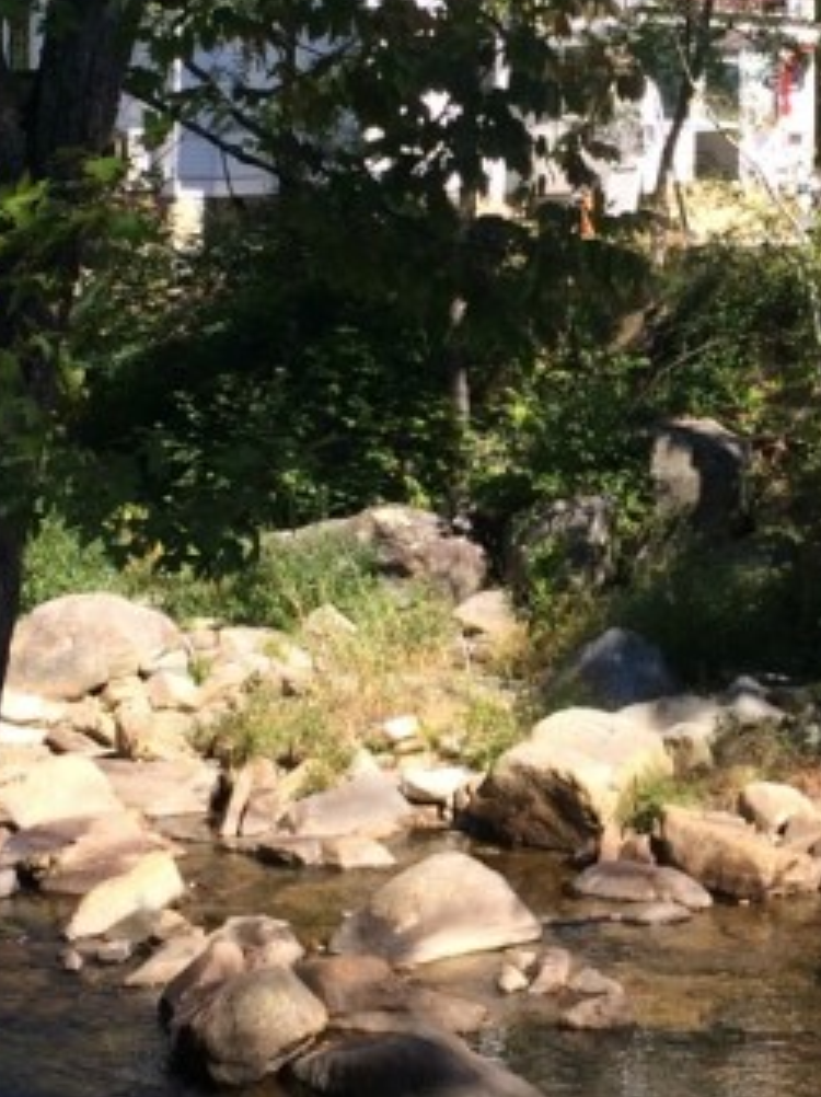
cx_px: 686
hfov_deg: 16.4
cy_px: 368
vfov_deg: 21.9
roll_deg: +0.8
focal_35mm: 89
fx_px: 2818
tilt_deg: -2.9
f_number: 2.2
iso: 32
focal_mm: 4.15
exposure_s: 1/707
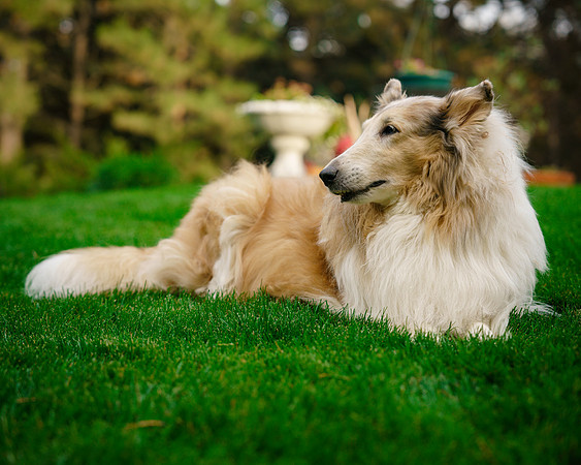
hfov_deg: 24.2
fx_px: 1355
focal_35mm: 79
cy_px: 232
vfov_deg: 19.5
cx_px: 290
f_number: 2.8
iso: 100
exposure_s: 1/400
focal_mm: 70
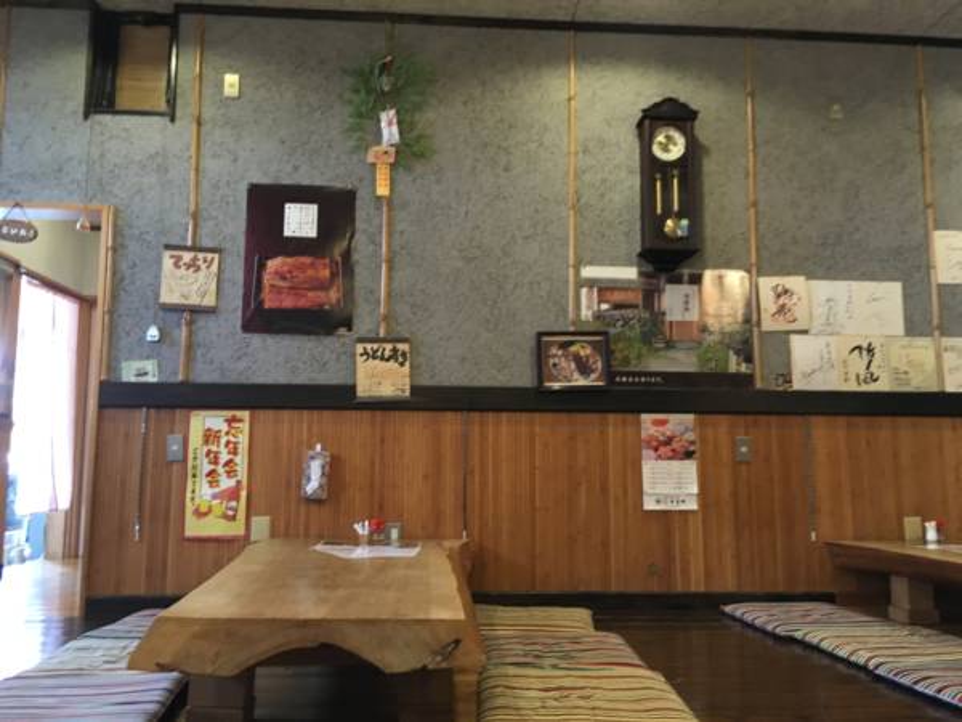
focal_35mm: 29
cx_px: 481
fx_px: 806
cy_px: 361
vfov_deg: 48.2
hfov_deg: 61.7
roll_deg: -0.7
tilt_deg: +8.6
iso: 200
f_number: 2.2
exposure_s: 1/20
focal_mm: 4.15
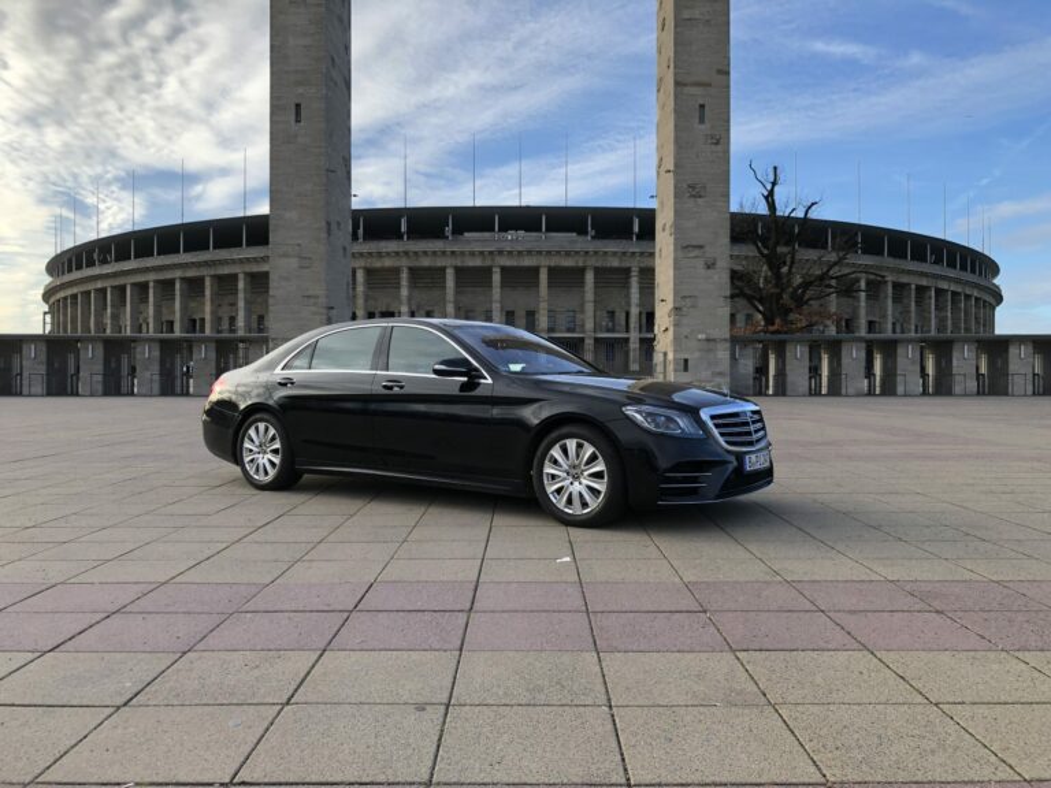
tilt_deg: +0.3
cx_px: 526
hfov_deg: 63.4
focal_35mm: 28
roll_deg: +1.1
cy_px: 394
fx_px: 850
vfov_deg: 49.7
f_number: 1.8
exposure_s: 1/676
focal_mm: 4
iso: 20
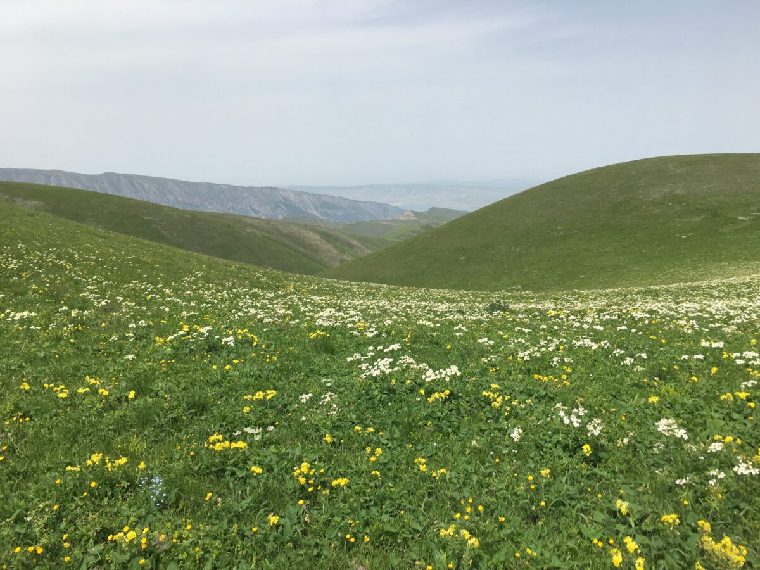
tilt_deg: -9.9
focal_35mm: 29
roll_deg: +1.7
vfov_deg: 48.2
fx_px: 637
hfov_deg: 61.7
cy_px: 285
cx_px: 380
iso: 25
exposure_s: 1/1637
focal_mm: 4.15
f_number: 2.2
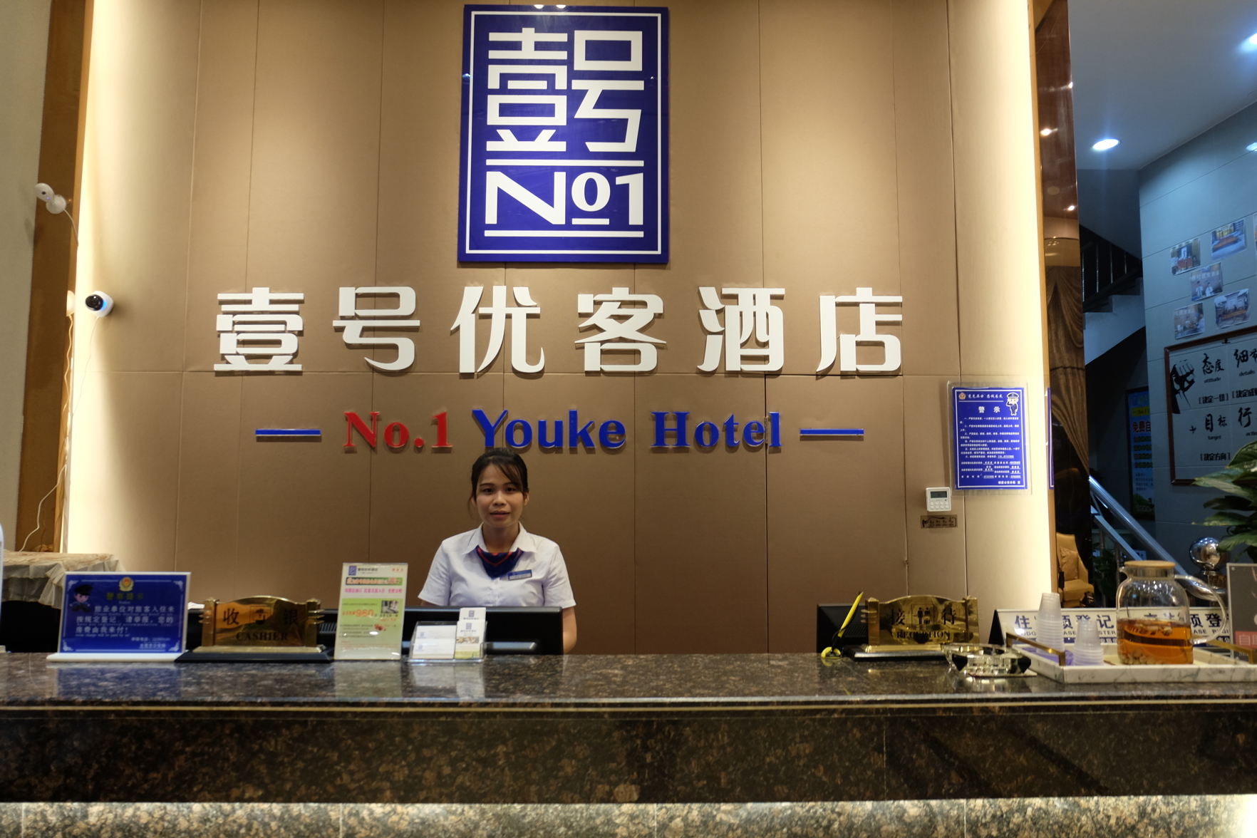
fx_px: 838
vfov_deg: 53.1
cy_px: 419
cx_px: 628
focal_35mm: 24
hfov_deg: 73.7
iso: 400
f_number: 3.5
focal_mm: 16
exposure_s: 1/15
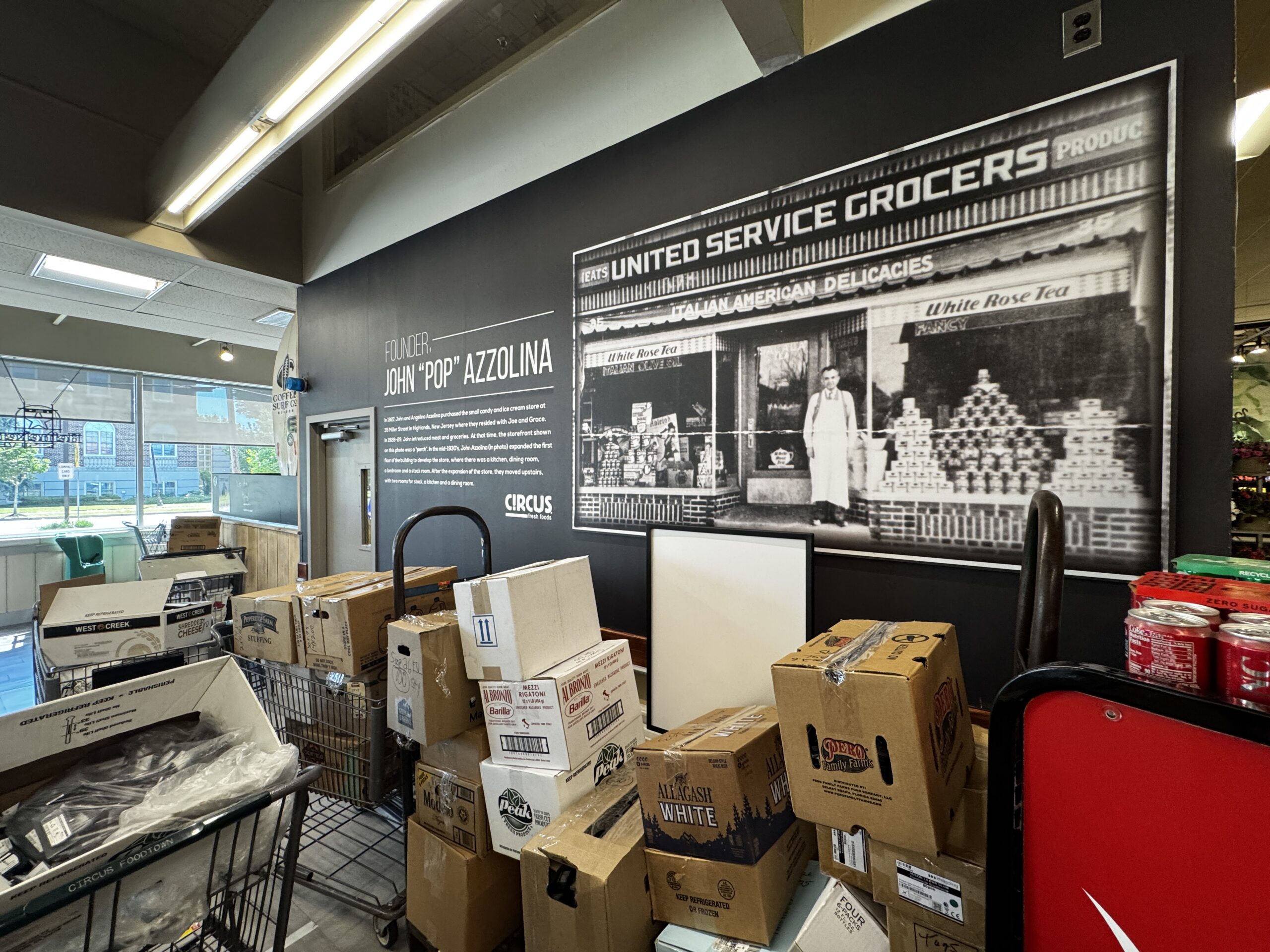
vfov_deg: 85.7
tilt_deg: +0.3
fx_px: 514
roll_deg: -0.2
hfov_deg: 102.1
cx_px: 635
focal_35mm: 14
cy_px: 476
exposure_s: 1/120
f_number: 2.2
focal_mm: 2.22
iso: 200
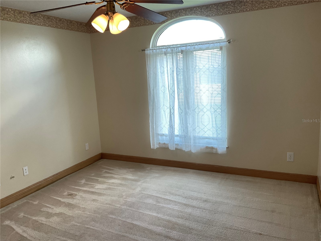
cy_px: 120
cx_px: 160
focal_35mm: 29
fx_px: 269
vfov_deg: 48.2
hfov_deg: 61.7
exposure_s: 1/60
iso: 125
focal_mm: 3
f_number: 1.8
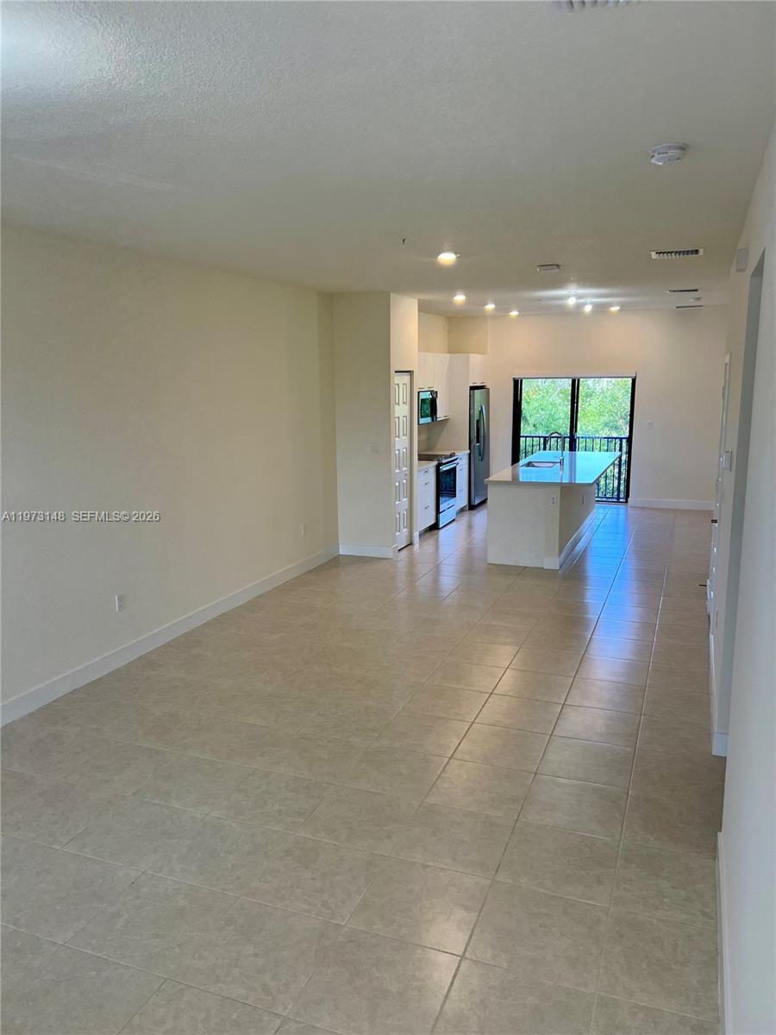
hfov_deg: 53.1
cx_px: 388
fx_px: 777
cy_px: 518
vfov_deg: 67.3
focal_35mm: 26
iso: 64
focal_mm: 5.7
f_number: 1.5
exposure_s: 1/125
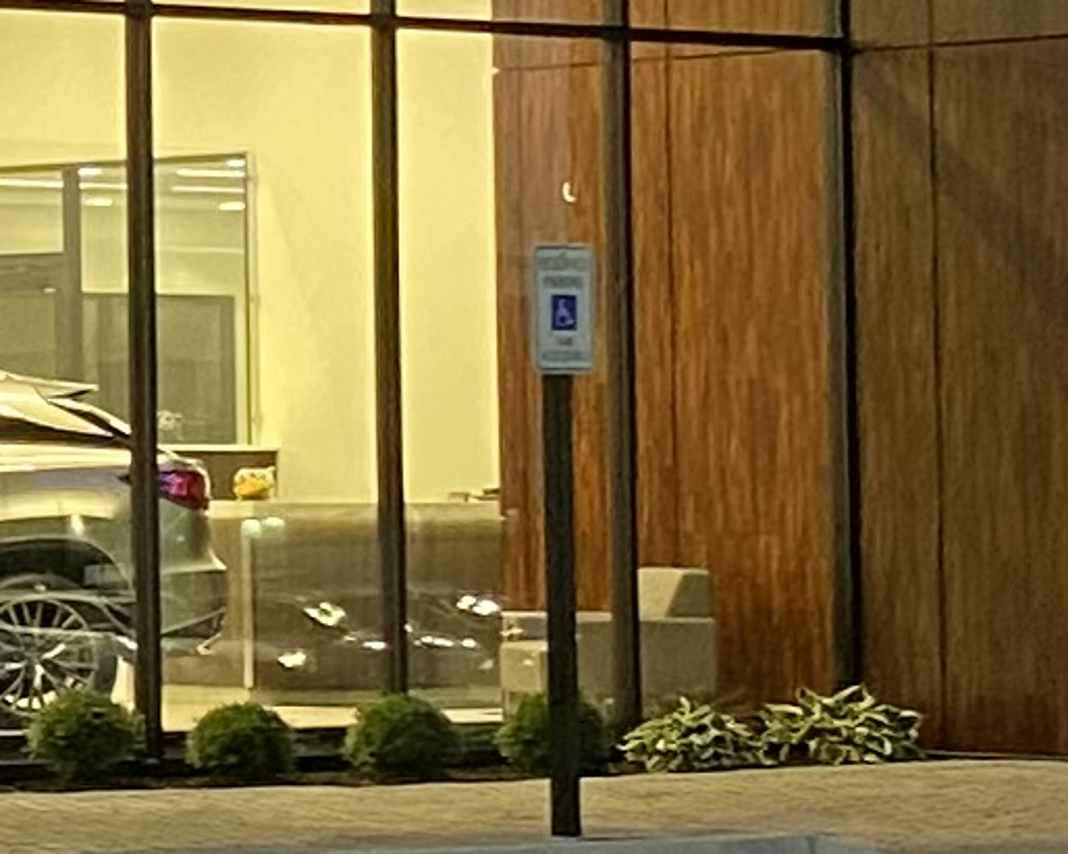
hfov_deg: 8.9
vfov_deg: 7.8
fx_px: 6289
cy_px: 222
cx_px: -1319
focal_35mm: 199
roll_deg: -1.0
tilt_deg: +1.2
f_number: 1.8
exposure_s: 1/60
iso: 250
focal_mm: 4.25
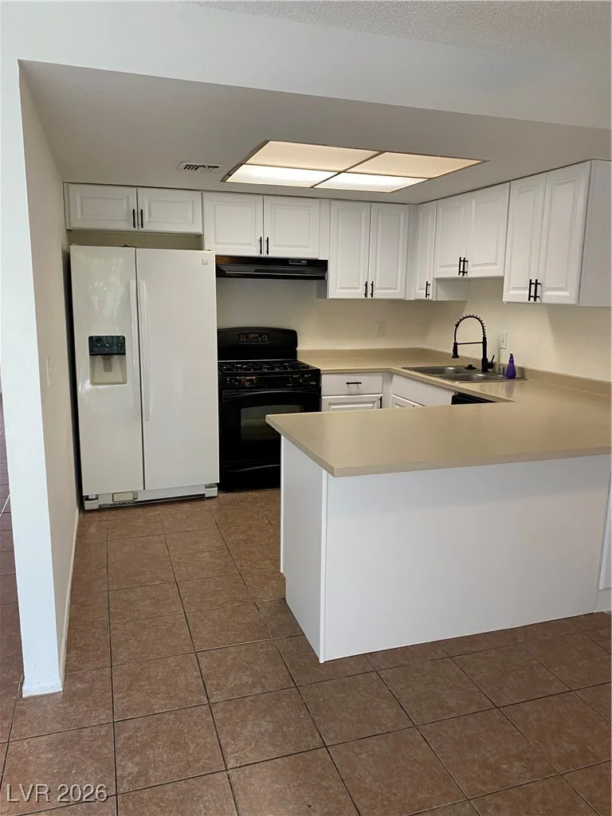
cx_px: 306
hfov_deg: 53.1
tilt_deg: -10.8
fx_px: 613
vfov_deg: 67.3
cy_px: 408
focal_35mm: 26
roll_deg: +0.8
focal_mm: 4.25
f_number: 1.8
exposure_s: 1/60
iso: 100
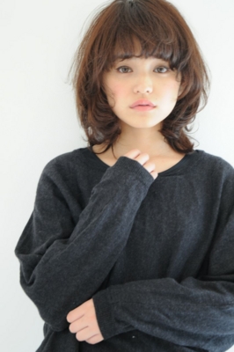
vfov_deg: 33.4
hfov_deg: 22.6
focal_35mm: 60
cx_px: 117
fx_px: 586
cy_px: 176
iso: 200
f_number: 4.2
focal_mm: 40
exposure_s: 1/15
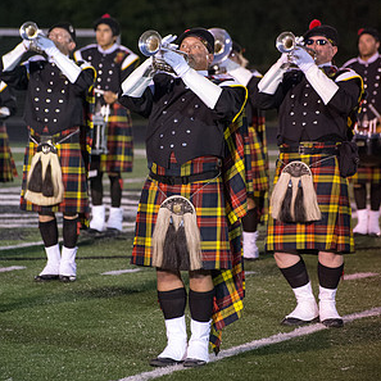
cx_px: 190
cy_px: 189
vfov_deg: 7.4
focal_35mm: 238
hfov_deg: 7.4
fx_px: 2964
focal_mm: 185
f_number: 5
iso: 10000
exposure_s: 1/200
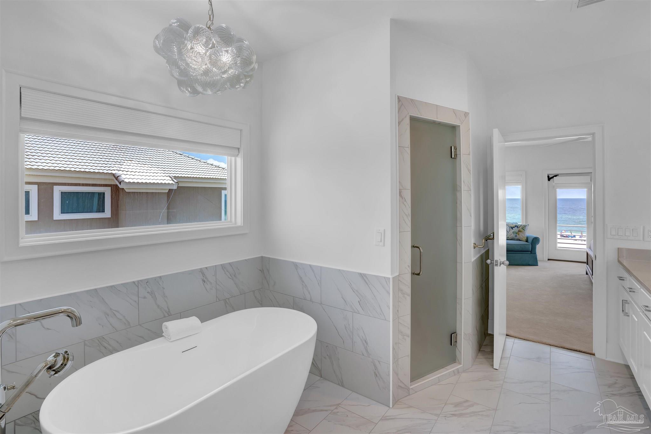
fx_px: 289
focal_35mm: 16
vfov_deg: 73.7
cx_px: 326
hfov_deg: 96.7
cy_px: 217
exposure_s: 1/40
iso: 500
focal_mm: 16
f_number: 10
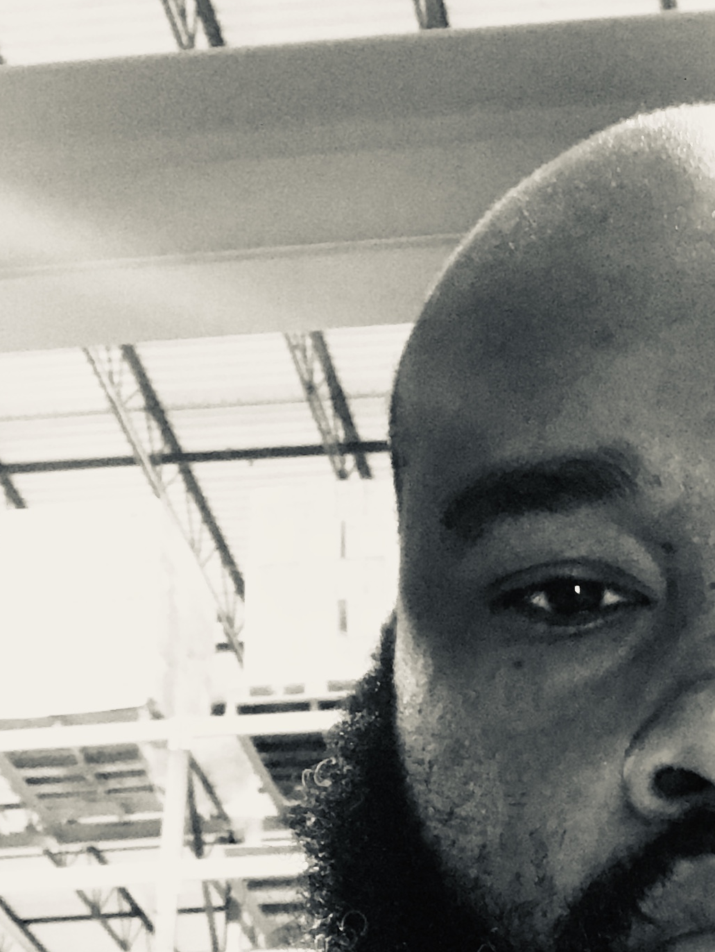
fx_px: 1980
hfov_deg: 19.8
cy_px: 942
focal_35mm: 72
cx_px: 739
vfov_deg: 25.7
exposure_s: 1/20
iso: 400
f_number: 2.2
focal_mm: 2.87
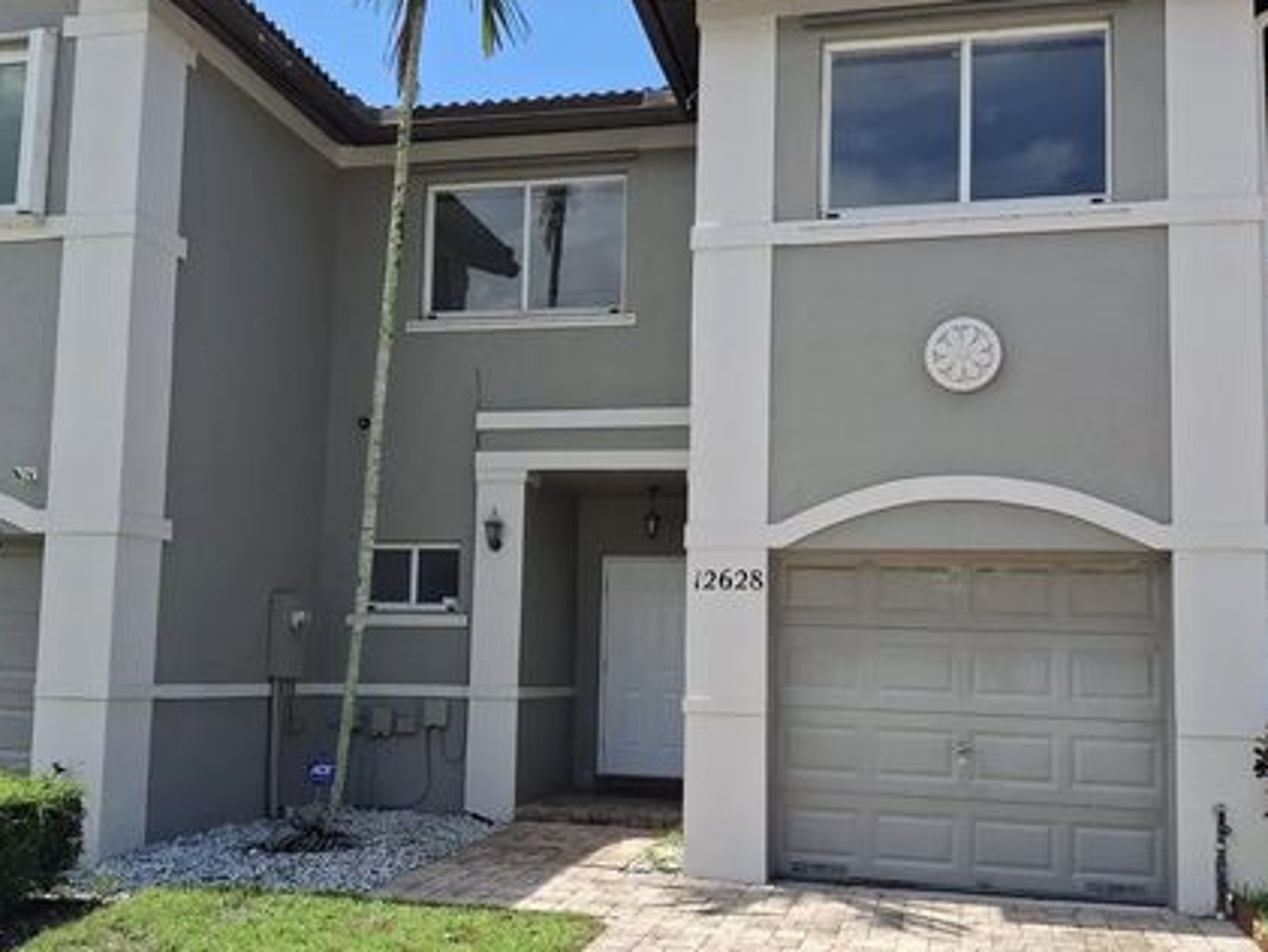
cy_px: 539
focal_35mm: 38
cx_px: 590
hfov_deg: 48.9
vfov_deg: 37.7
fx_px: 1392
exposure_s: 1/943
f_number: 1.8
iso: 25
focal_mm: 4.69
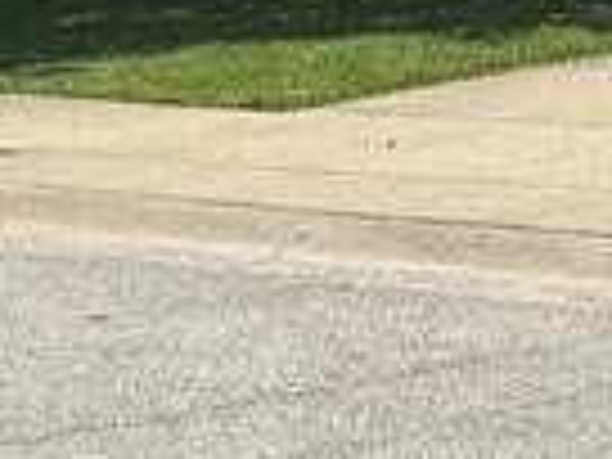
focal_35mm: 219
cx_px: 1116
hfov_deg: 8.7
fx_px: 3872
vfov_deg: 6.7
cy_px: -171
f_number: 1.8
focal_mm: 3
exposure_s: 1/1912
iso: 25
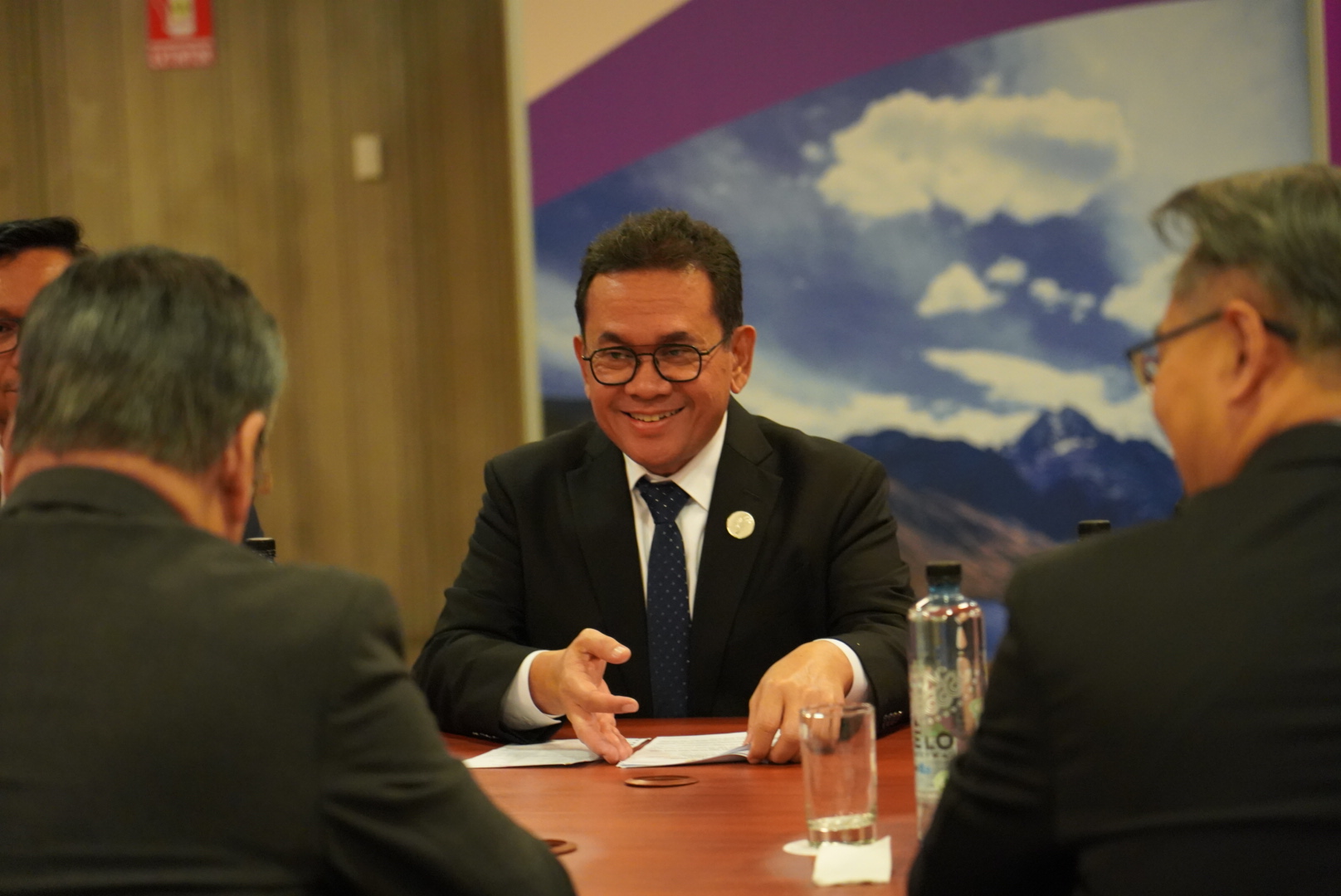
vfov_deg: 13.1
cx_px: 670
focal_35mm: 105
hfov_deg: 19.4
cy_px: 448
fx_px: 3914
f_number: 4
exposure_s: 1/160
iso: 8000
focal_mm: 105
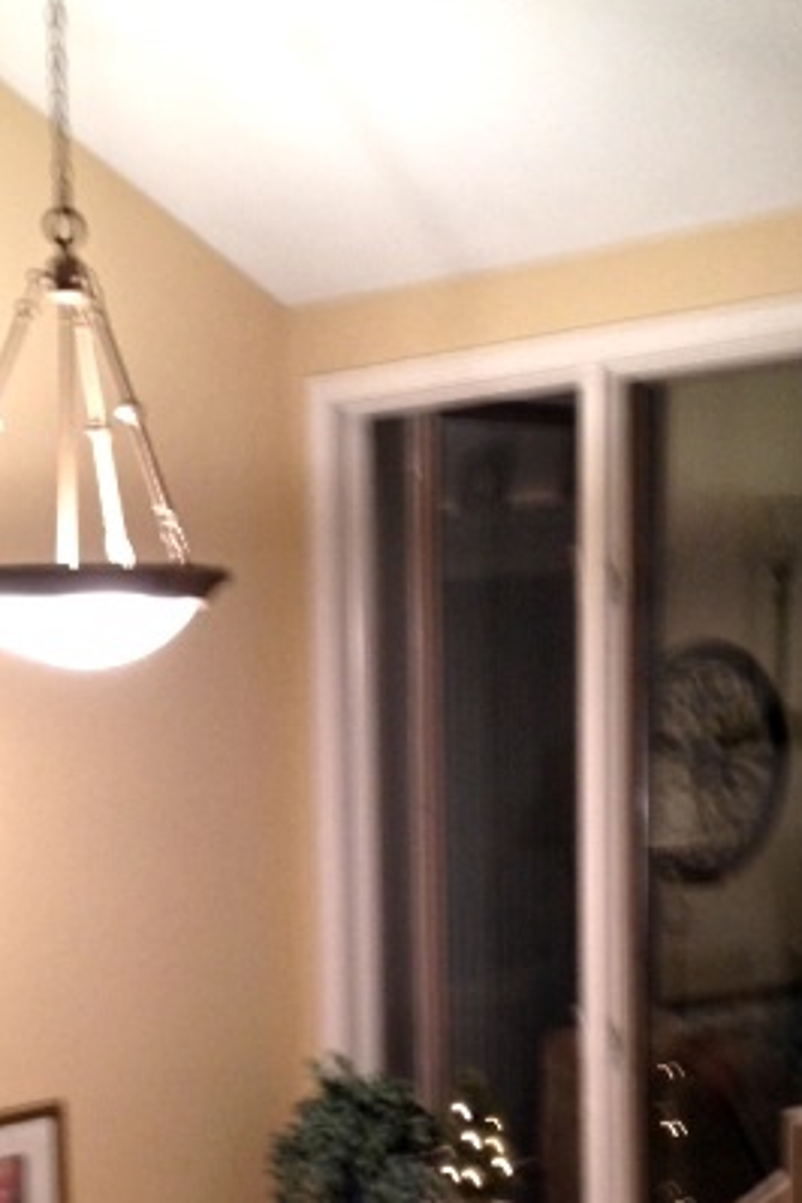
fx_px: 2439
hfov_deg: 18.6
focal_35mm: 73
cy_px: 968
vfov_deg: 27.1
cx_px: 226
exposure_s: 1/20
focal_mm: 4.28
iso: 80
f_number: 2.4
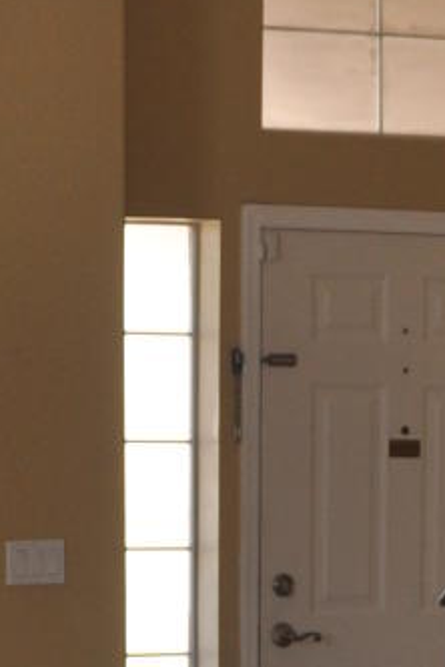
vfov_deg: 12.1
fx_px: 3004
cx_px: 321
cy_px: 985
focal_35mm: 162
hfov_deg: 8.5
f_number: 3.5
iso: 320
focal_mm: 18
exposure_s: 1/200
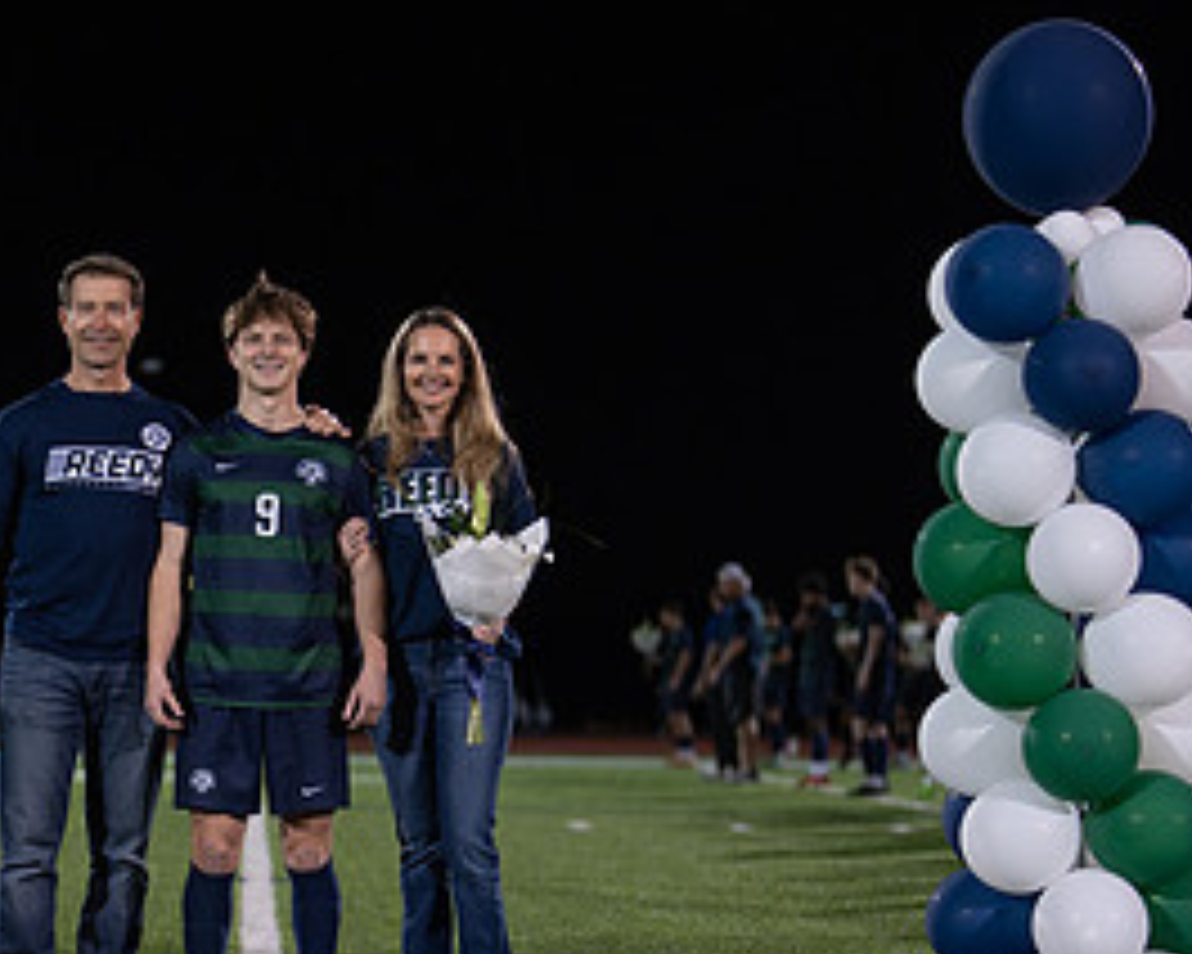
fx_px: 3881
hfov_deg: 17.3
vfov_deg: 14.0
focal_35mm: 110
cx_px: 265
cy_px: 621
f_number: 1.2
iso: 250
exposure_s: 1/500
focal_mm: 50
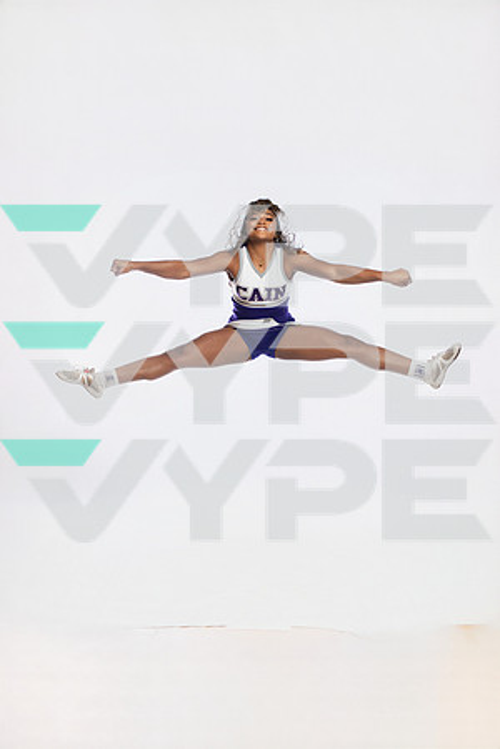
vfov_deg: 60.3
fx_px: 646
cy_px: 374
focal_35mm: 31
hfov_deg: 42.3
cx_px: 250
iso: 640
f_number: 5.6
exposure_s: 1/250
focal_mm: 31
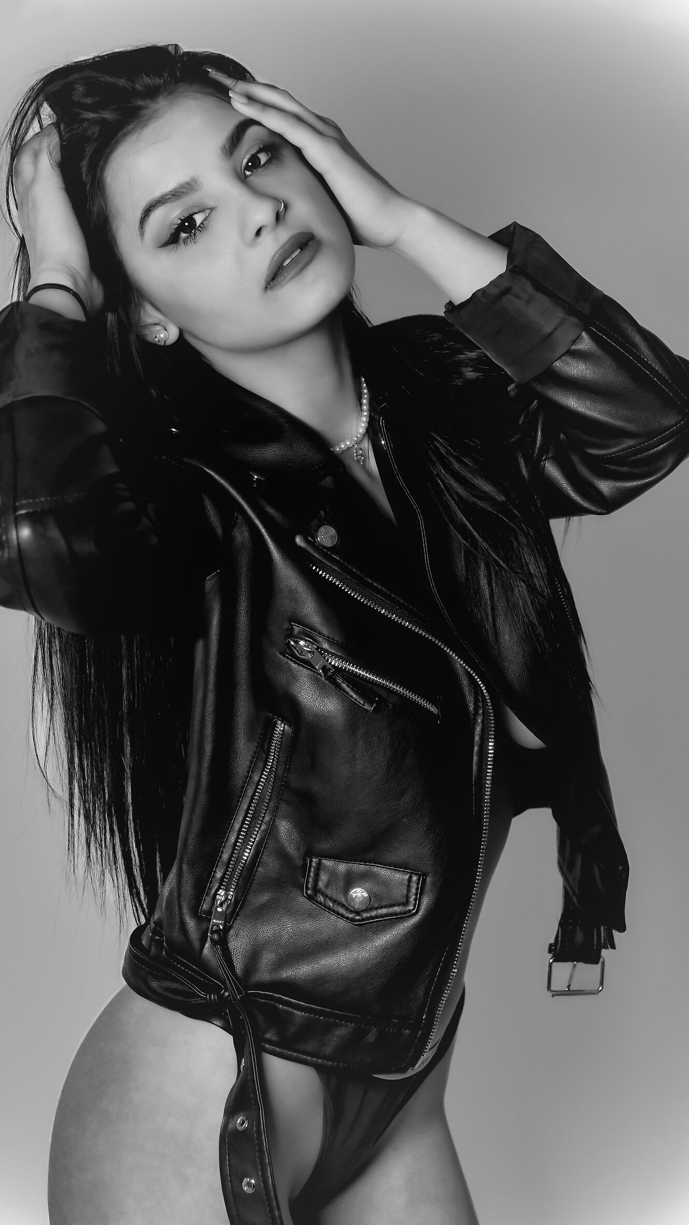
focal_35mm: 66
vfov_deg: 31.9
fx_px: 2144
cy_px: 619
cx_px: 328
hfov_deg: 18.3
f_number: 6.3
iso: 800
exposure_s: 1/125
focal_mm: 62
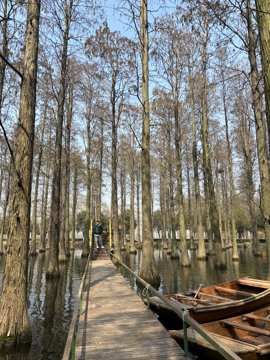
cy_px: 180
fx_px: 270
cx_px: 135
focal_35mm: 26
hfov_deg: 53.1
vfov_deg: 67.3
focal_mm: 5.96
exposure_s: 1/1642
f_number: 1.6
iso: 50
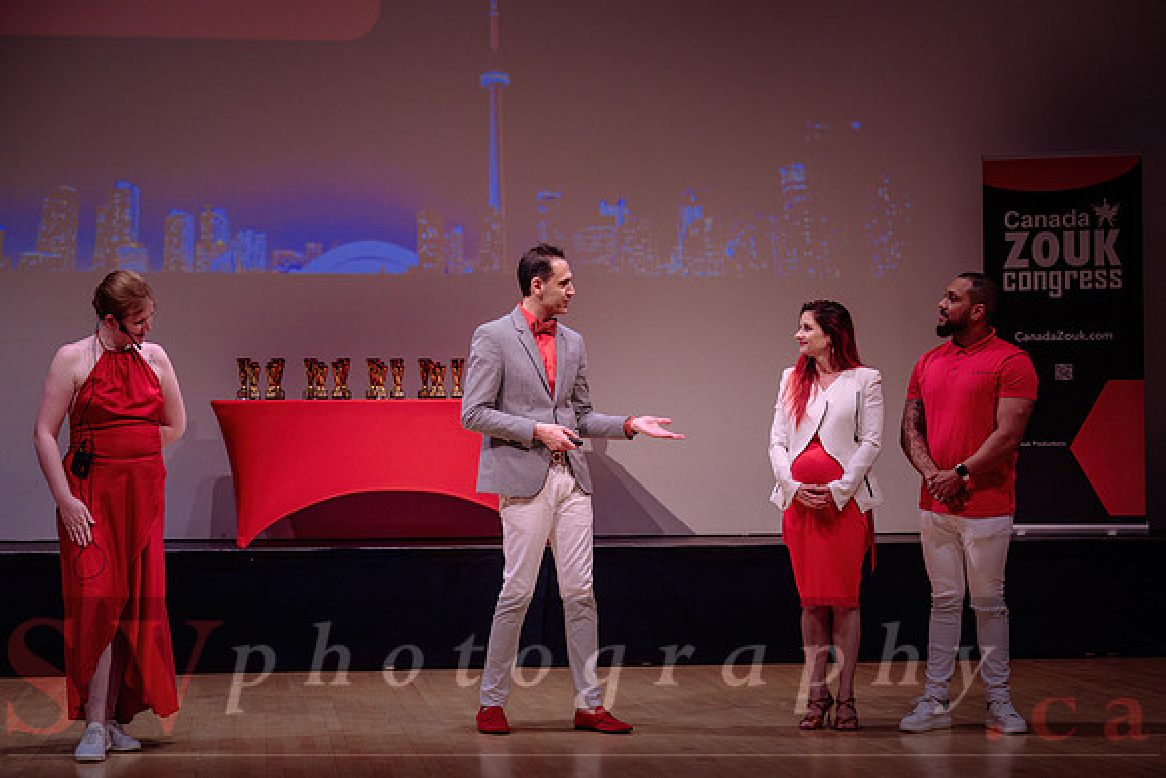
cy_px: 413
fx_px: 2406
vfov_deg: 18.4
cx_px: 601
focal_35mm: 74
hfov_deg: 27.2
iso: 1250
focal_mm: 70
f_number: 3.5
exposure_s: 1/320
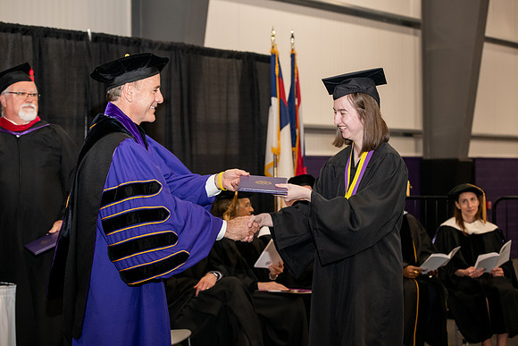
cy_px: 173
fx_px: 1007
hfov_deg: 28.8
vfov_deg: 19.5
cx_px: 259
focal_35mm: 70
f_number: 5
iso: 2000
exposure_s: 1/200
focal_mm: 70
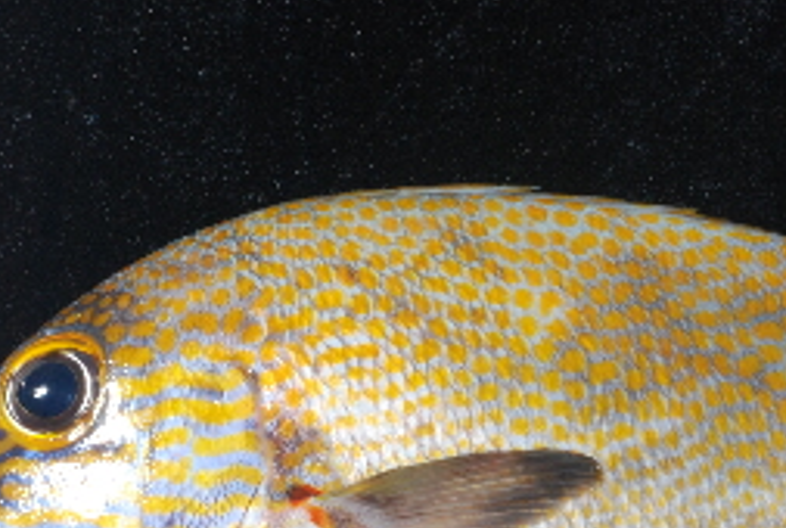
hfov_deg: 9.0
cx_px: 719
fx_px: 4968
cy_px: 457
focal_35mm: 227
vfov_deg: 6.1
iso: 800
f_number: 32
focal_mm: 60
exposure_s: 1/60
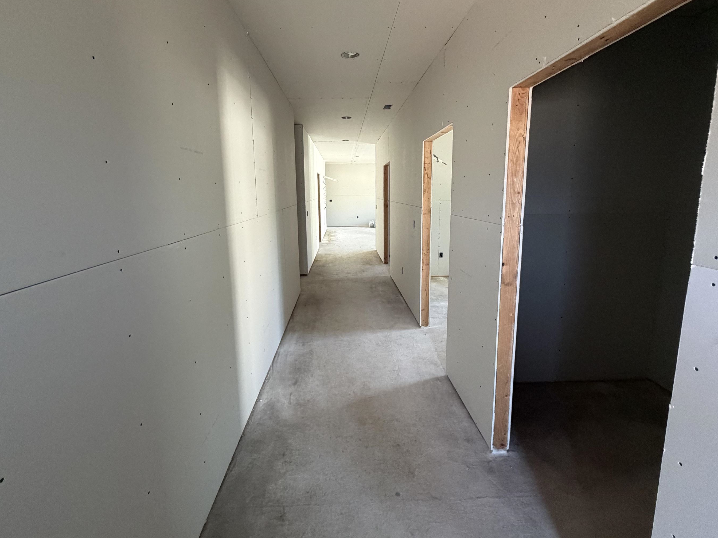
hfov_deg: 94.5
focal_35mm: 16
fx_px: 332
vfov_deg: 77.8
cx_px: 349
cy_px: 240
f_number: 2.2
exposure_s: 1/60
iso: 500
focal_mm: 2.22
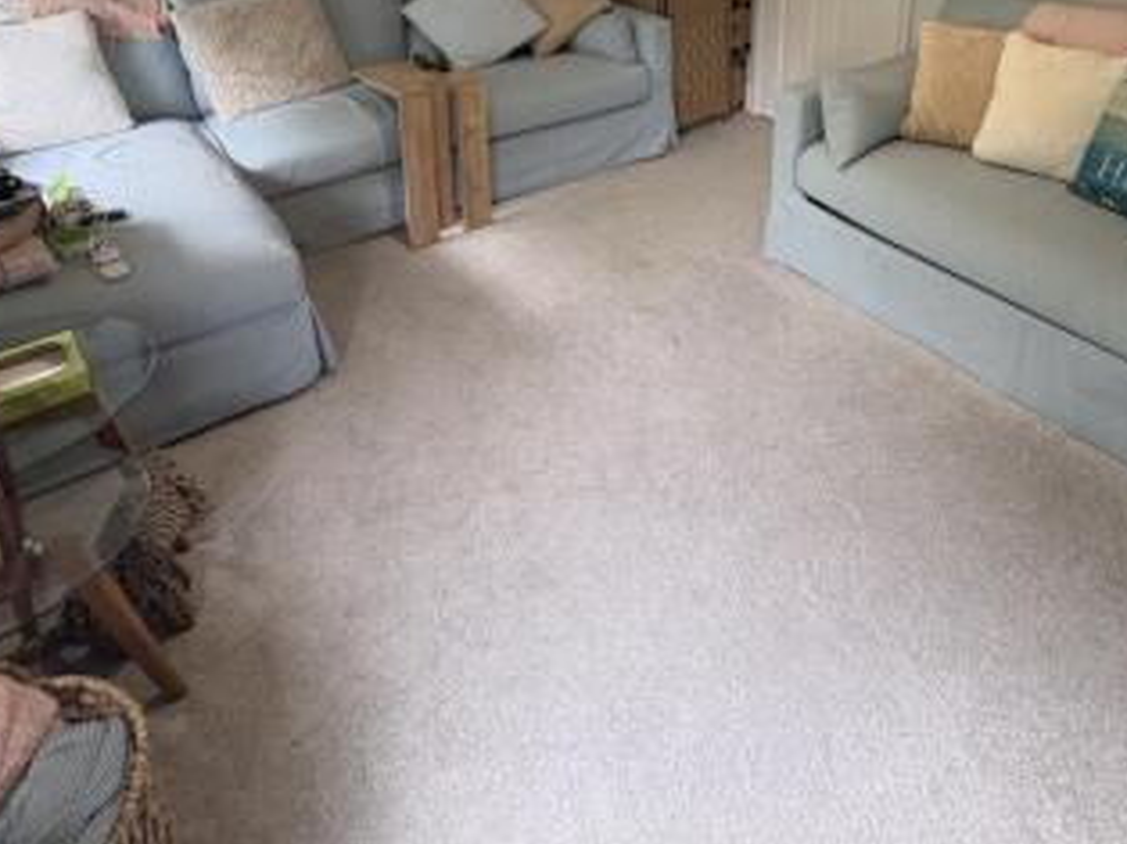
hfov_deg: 66.3
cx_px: 705
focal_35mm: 26
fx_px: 846
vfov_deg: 47.5
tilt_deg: -16.4
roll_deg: -1.5
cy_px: 81
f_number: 2.2
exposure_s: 1/50
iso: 250
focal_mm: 2.22
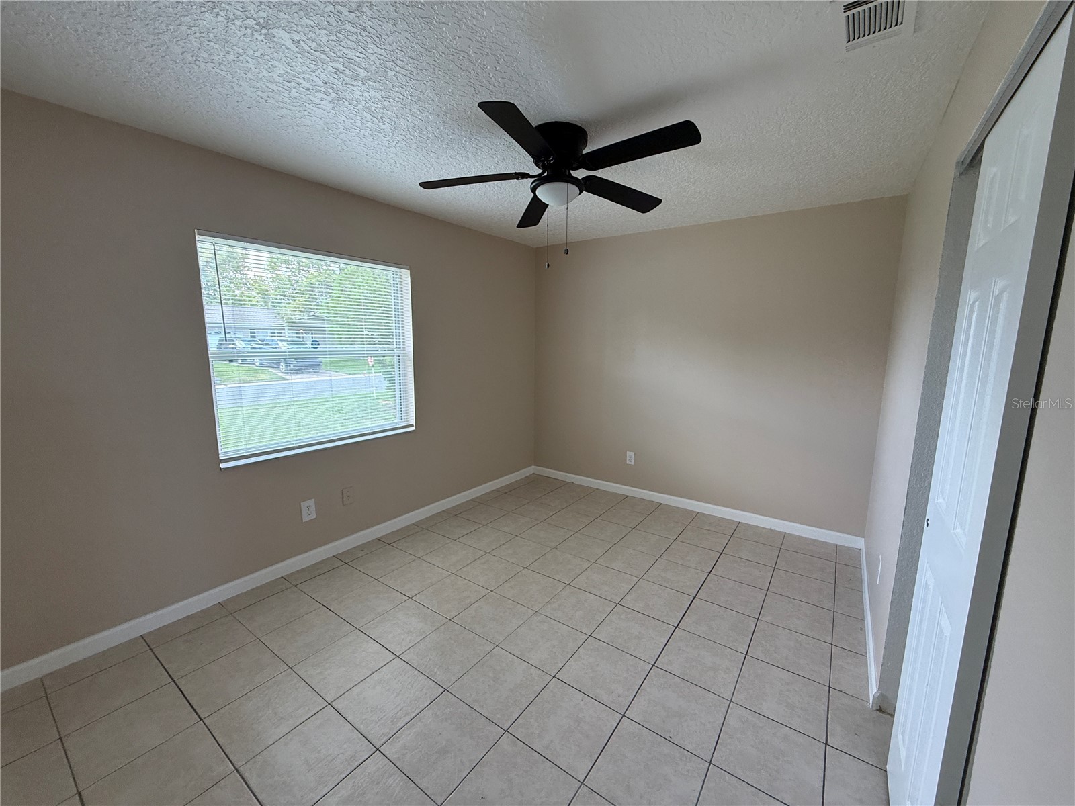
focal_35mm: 14
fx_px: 435
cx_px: 538
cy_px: 403
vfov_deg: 85.7
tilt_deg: -8.4
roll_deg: -0.3
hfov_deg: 102.1
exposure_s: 1/99
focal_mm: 2.22
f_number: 2.2
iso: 160
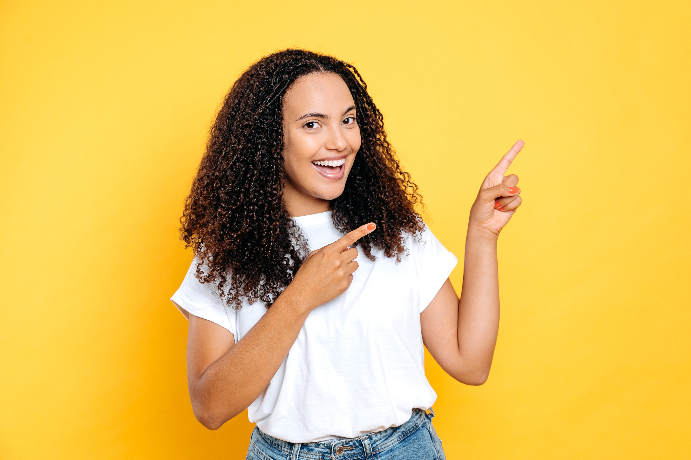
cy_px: 230
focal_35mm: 56
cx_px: 346
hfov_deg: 35.7
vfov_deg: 24.2
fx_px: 1074
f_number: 5
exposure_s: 1/200
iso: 100
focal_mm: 56
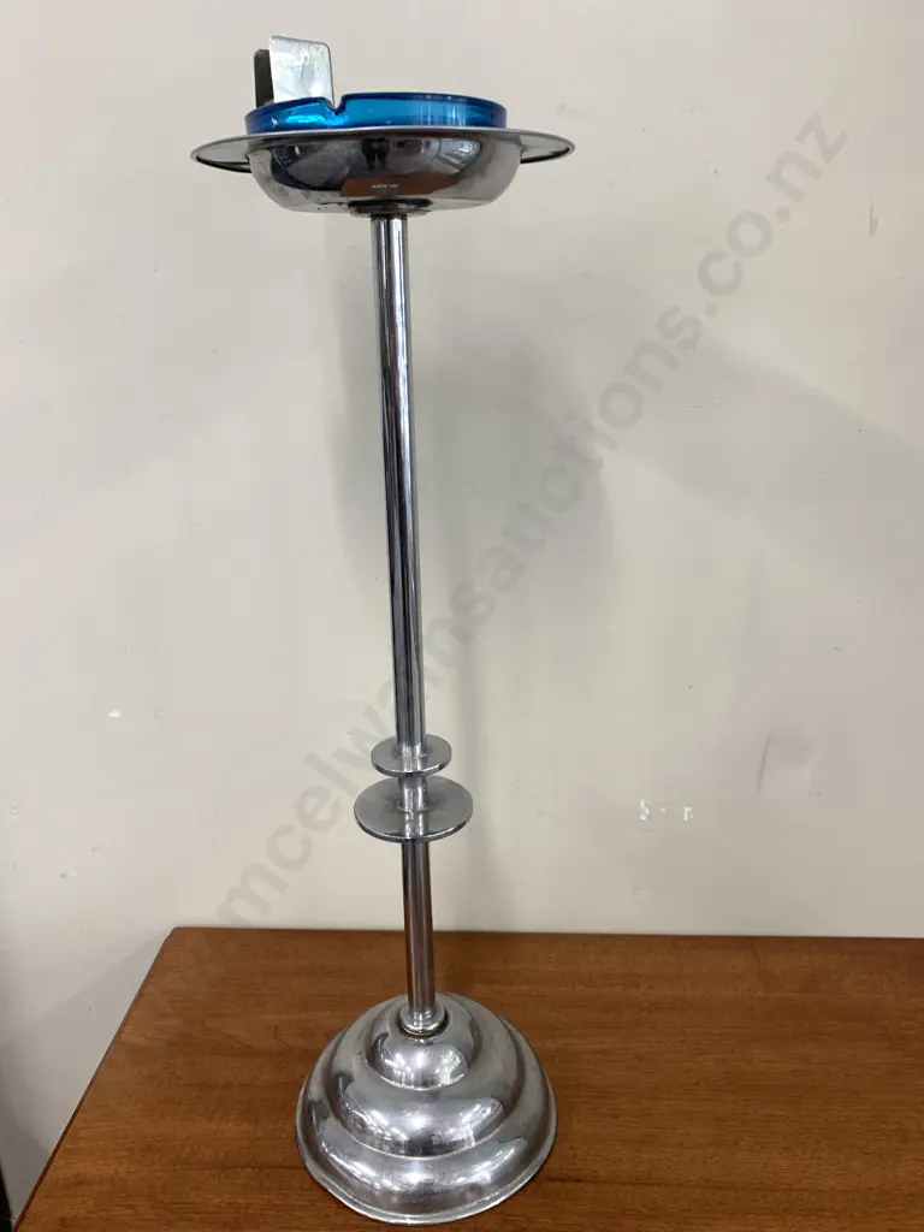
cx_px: 462
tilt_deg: -19.8
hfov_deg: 53.1
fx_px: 925
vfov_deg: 67.3
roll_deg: +0.4
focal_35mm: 26
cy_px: 616
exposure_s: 1/50
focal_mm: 4.25
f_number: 1.8
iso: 50
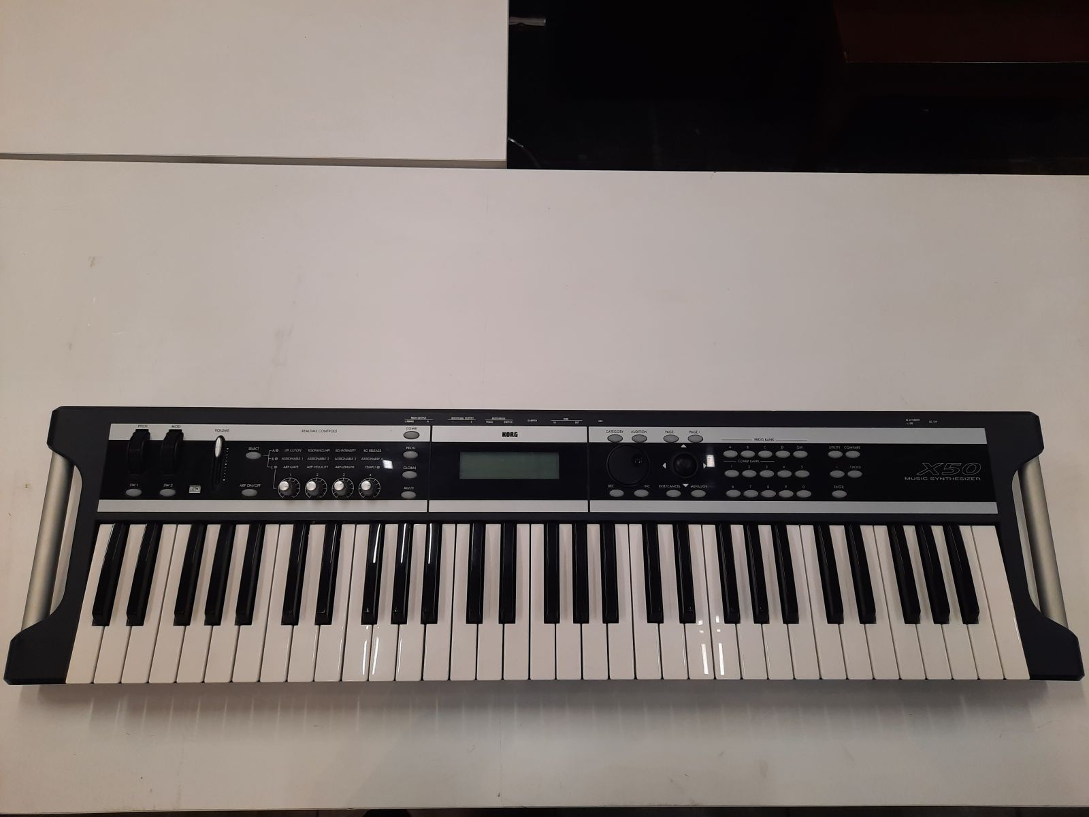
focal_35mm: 25
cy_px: 408
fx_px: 786
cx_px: 544
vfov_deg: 54.9
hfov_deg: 69.4
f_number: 2
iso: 100
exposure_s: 1/60
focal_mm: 4.6
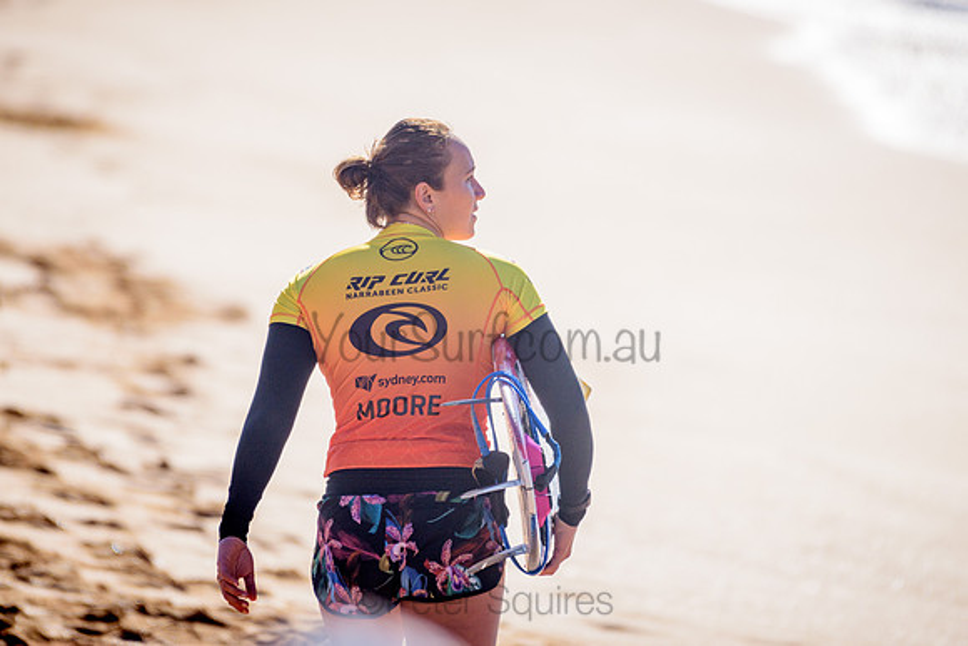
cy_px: 229
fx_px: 17499
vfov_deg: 2.1
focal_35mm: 651
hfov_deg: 3.2
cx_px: 456
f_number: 5.6
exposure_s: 1/2000
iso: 200
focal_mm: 500
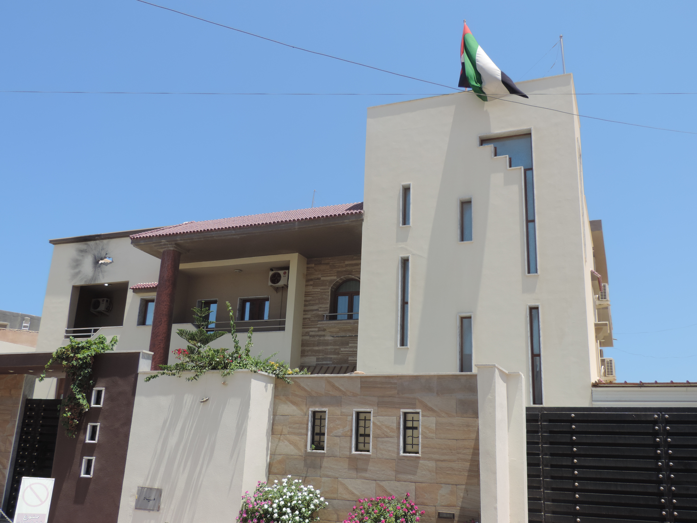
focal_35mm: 33
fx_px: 664
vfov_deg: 42.9
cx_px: 348
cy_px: 262
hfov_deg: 55.4
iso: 80
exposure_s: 1/1000
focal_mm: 5.8
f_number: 3.2
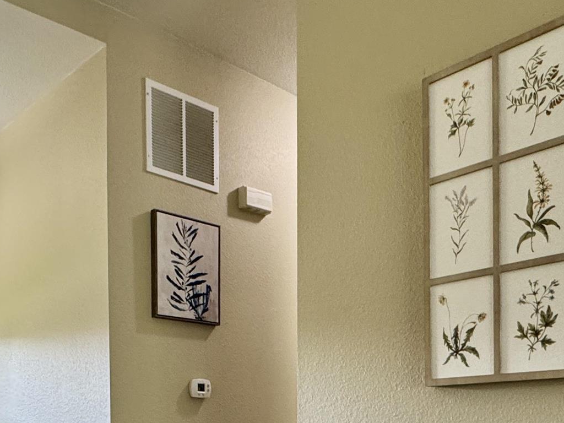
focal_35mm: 42
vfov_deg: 31.0
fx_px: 684
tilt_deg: -1.6
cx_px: 274
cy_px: 452
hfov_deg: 44.8
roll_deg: -0.4
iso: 250
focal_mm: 2.22
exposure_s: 1/120
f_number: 2.2
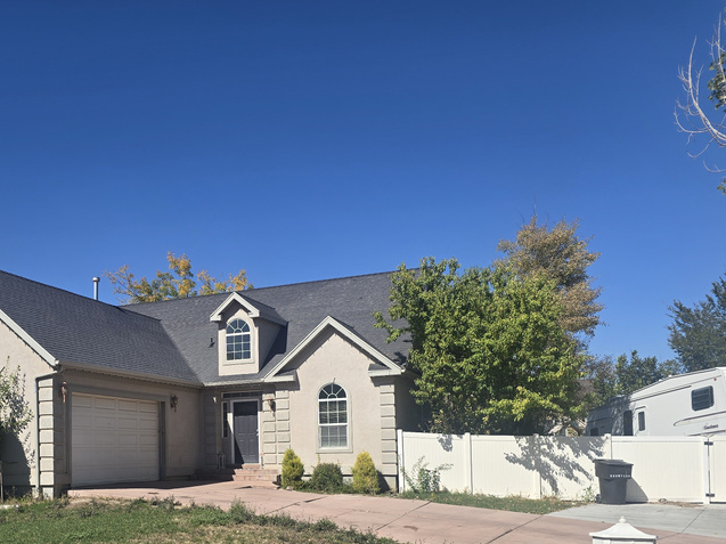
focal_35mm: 37
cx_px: 191
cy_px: 422
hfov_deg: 48.4
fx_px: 776
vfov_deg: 37.5
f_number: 1.7
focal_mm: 6.3
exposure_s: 1/1087
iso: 12
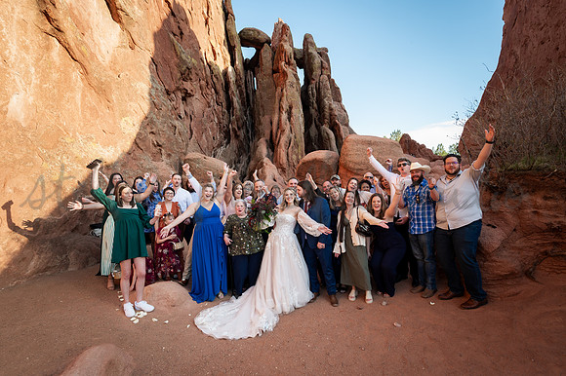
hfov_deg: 91.6
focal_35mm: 18
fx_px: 275
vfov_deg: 68.8
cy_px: 188
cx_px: 283
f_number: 4
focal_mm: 17.5
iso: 160
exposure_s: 1/200
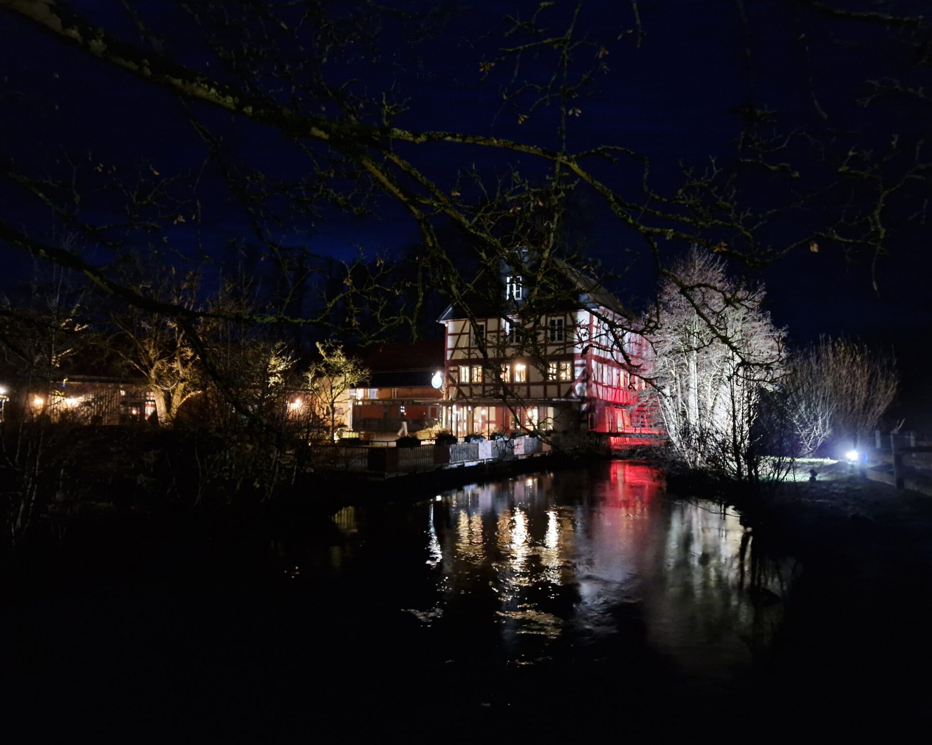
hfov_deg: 70.2
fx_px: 662
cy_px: 372
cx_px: 439
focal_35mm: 24
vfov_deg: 58.8
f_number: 1.8
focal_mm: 5.4
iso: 1600
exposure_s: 1/10
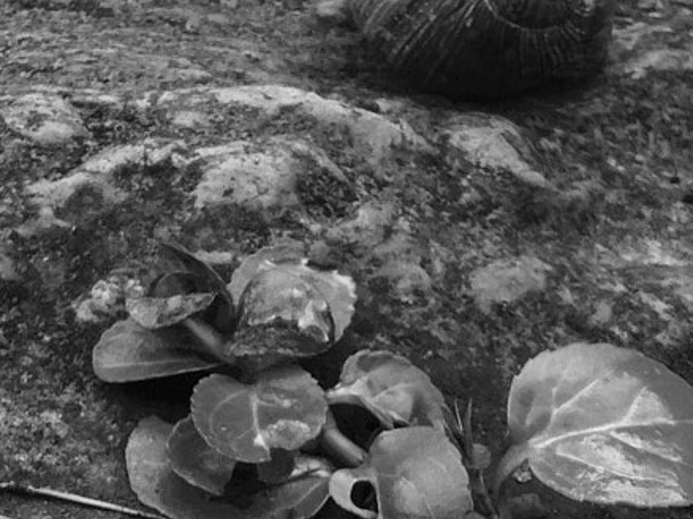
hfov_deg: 18.5
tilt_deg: -28.9
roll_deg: -1.7
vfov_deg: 13.9
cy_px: 111
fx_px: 2121
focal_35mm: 106
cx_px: 236
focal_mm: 4.15
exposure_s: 1/201
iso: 32
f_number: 2.2
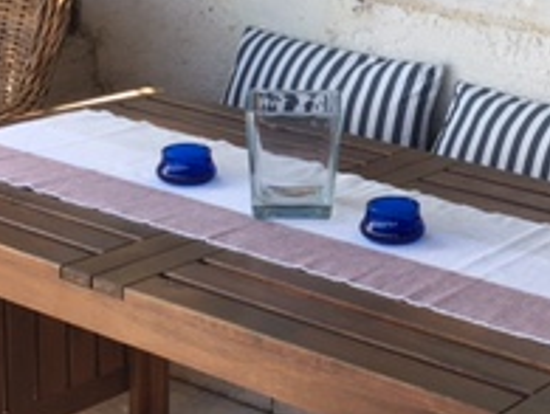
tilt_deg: -13.3
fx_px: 1512
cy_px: 65
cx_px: 488
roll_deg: -2.9
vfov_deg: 15.5
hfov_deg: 20.2
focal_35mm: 95
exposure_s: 1/106
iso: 25
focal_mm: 4.15
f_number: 2.2
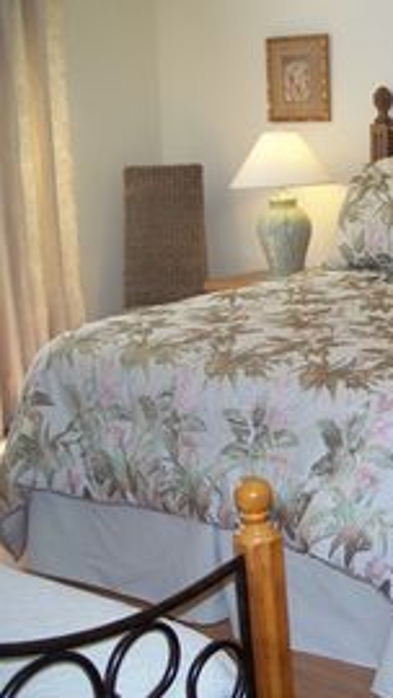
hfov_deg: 20.8
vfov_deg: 37.8
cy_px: 354
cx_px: 432
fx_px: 1018
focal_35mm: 55
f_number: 2.8
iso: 125
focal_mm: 7.8
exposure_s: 1/60
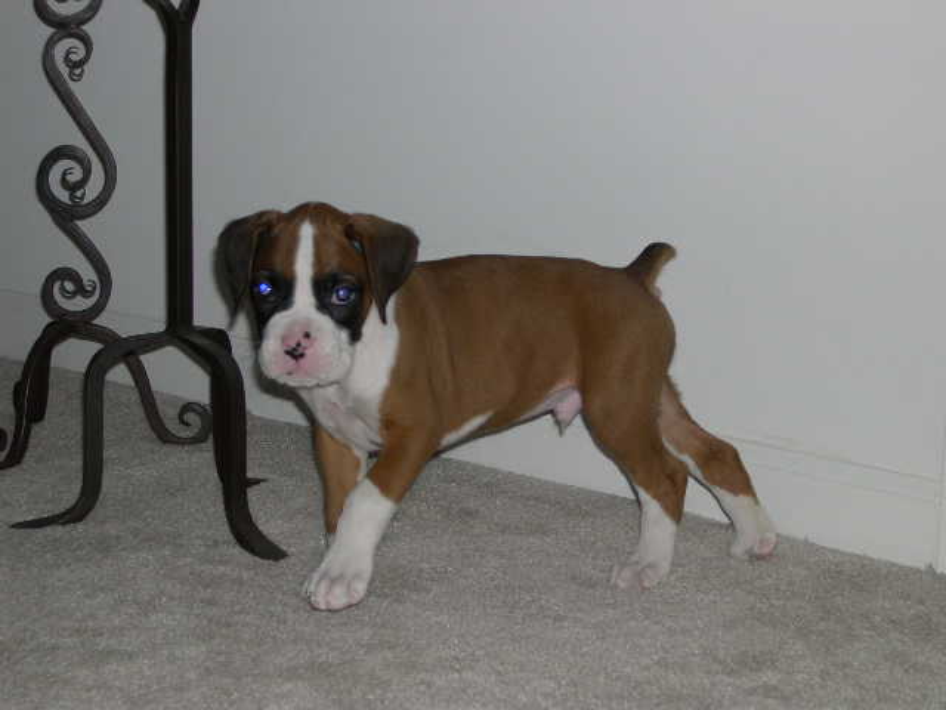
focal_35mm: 82
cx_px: 473
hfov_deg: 23.8
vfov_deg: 18.0
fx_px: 2241
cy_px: 355
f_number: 4.1
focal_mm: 17.4
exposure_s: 1/60
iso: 100
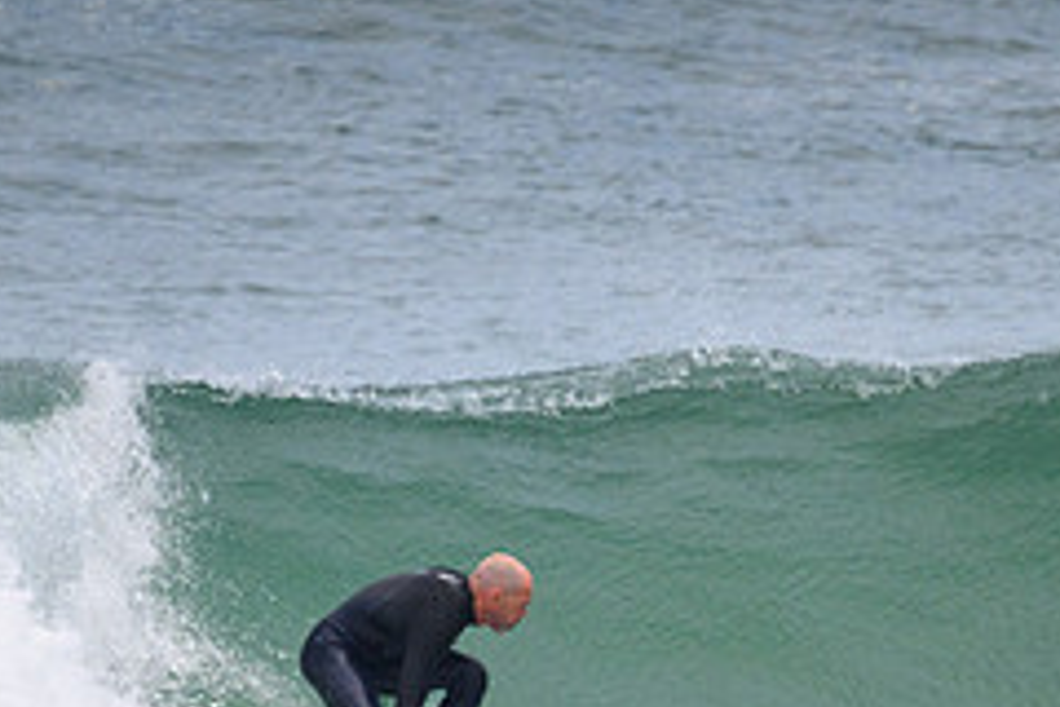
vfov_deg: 0.7
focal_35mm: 1931
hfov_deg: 1.1
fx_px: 56853
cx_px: 539
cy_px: 829
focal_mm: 800
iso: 900
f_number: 11
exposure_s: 1/2000
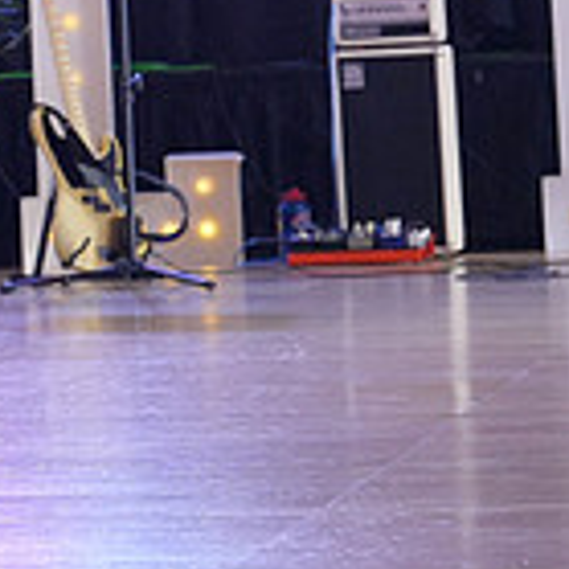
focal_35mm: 313
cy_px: -186
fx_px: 5821
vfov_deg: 5.6
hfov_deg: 5.5
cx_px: -610
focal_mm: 88
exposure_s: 1/500
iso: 2500
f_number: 4
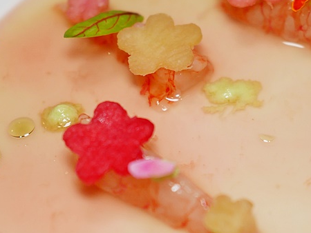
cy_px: 87
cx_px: 217
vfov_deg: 13.3
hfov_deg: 17.7
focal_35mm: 111
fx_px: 998
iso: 200
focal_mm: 25
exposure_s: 1/200
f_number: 1.8
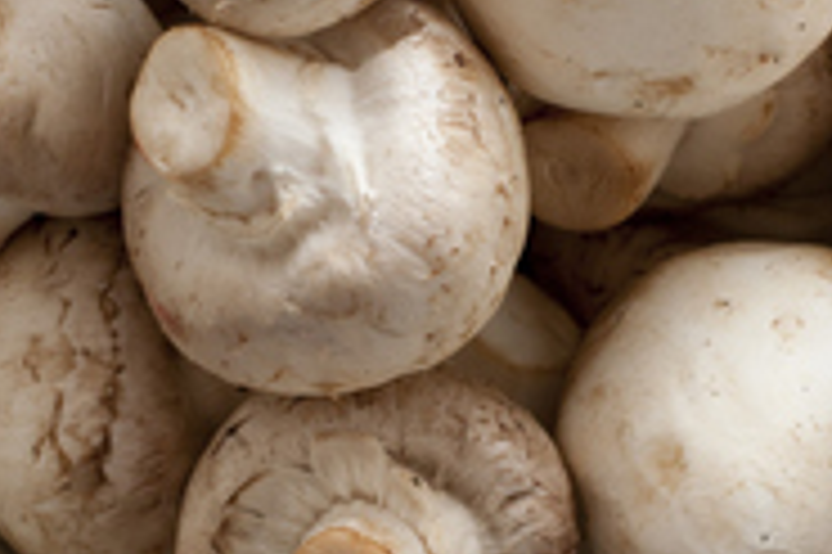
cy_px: 410
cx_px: 391
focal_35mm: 196
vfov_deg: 7.0
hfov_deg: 10.5
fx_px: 4526
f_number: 8
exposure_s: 1/125
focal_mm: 50
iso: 200
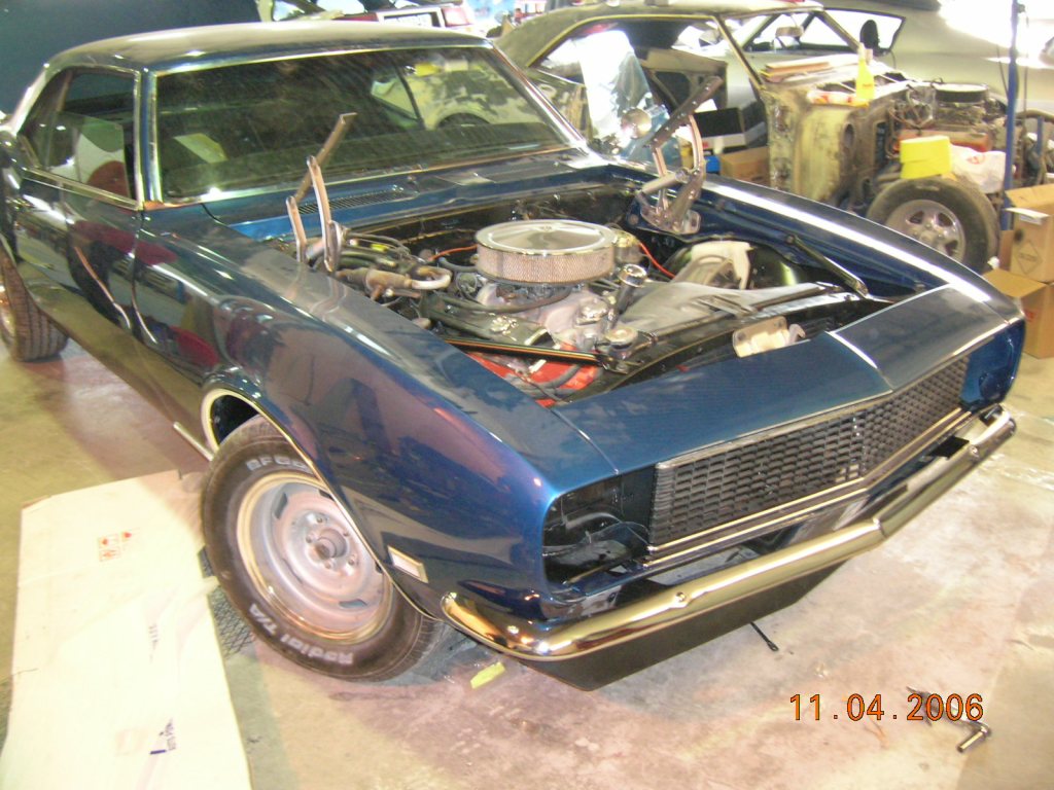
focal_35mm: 34
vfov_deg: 41.8
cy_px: 395
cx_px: 527
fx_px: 1035
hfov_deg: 54.0
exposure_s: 1/12.1
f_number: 2.9
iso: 200
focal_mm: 5.7
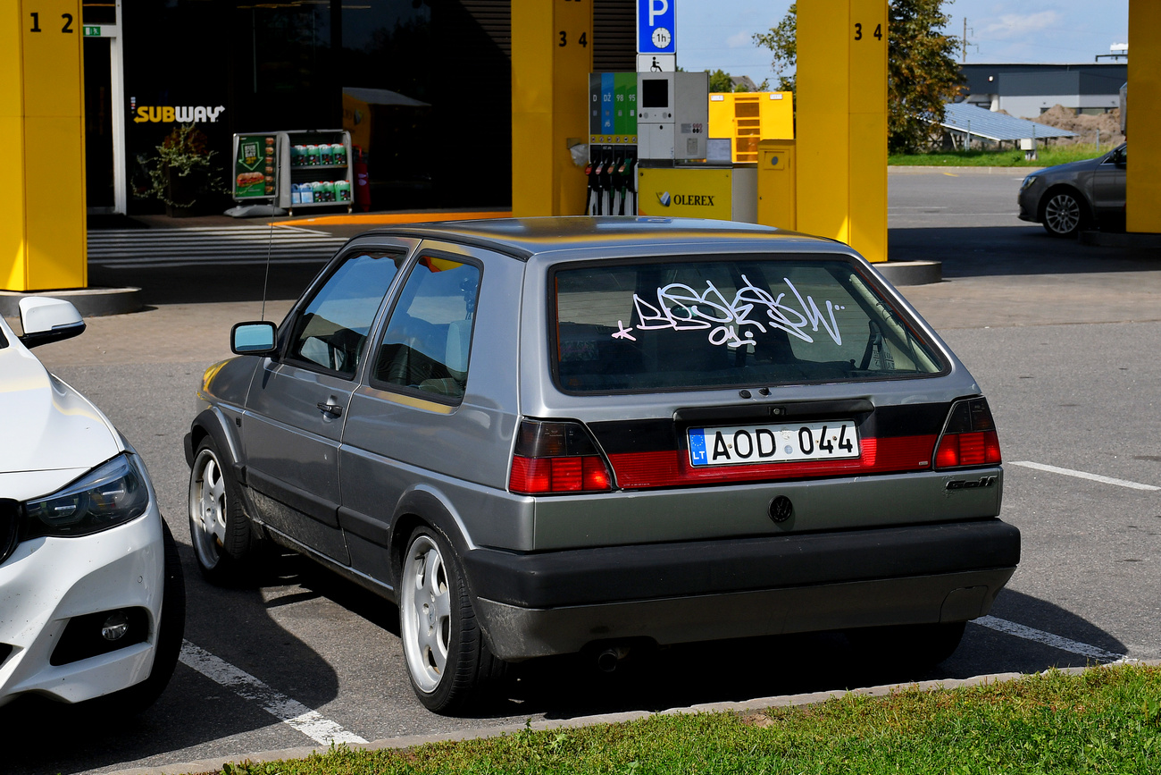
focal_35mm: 60
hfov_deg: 33.4
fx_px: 1935
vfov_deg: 22.6
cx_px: 580
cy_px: 388
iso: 200
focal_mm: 40
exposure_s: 1/1600
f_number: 6.3
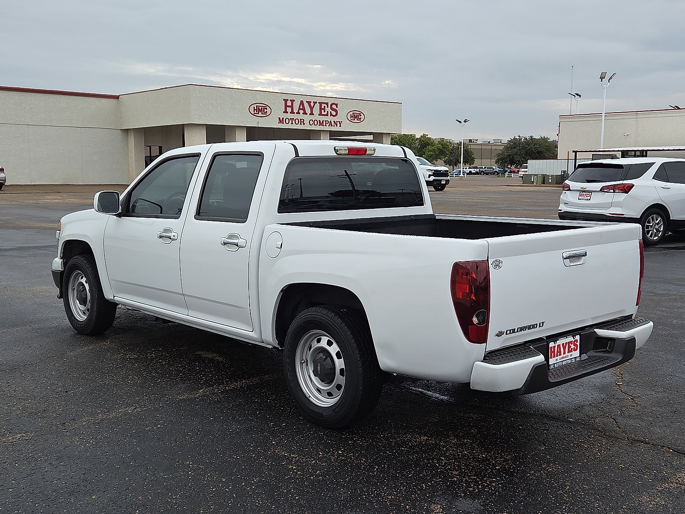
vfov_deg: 36.8
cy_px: 257
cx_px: 342
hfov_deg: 47.9
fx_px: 772
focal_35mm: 39
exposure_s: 1/1667
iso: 76
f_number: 1.8
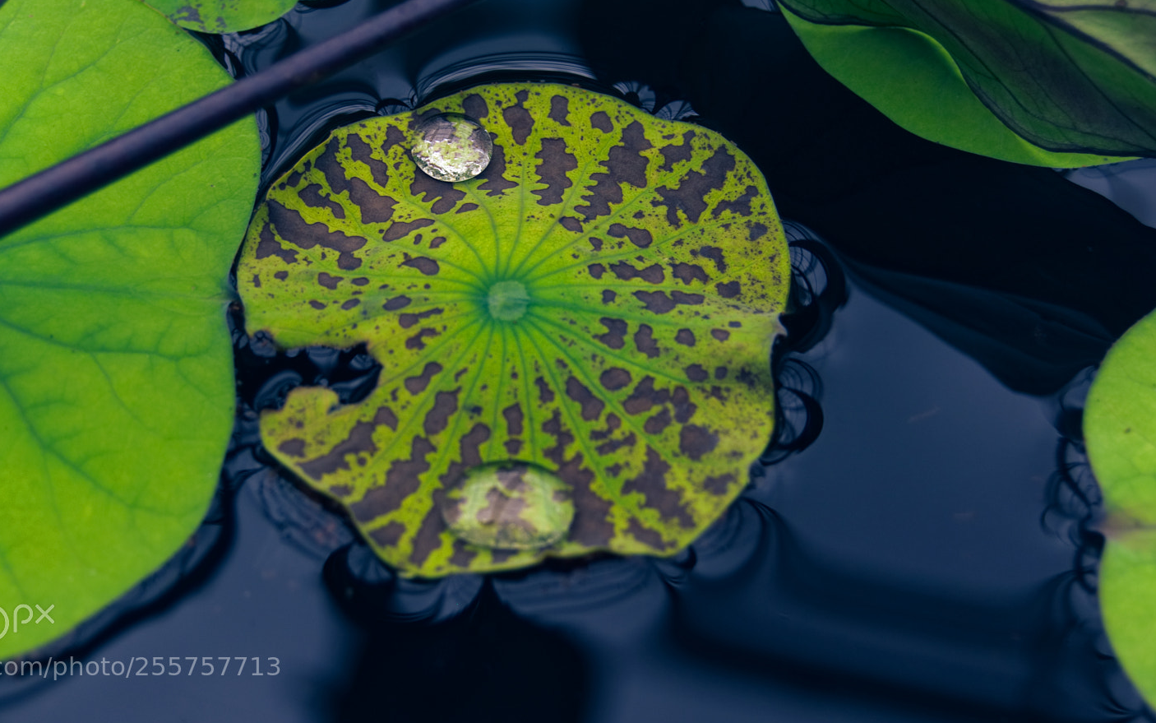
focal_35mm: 87
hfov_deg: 23.8
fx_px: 2741
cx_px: 508
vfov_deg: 15.0
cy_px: 292
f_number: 5.6
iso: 200
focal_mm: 50
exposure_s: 1/125
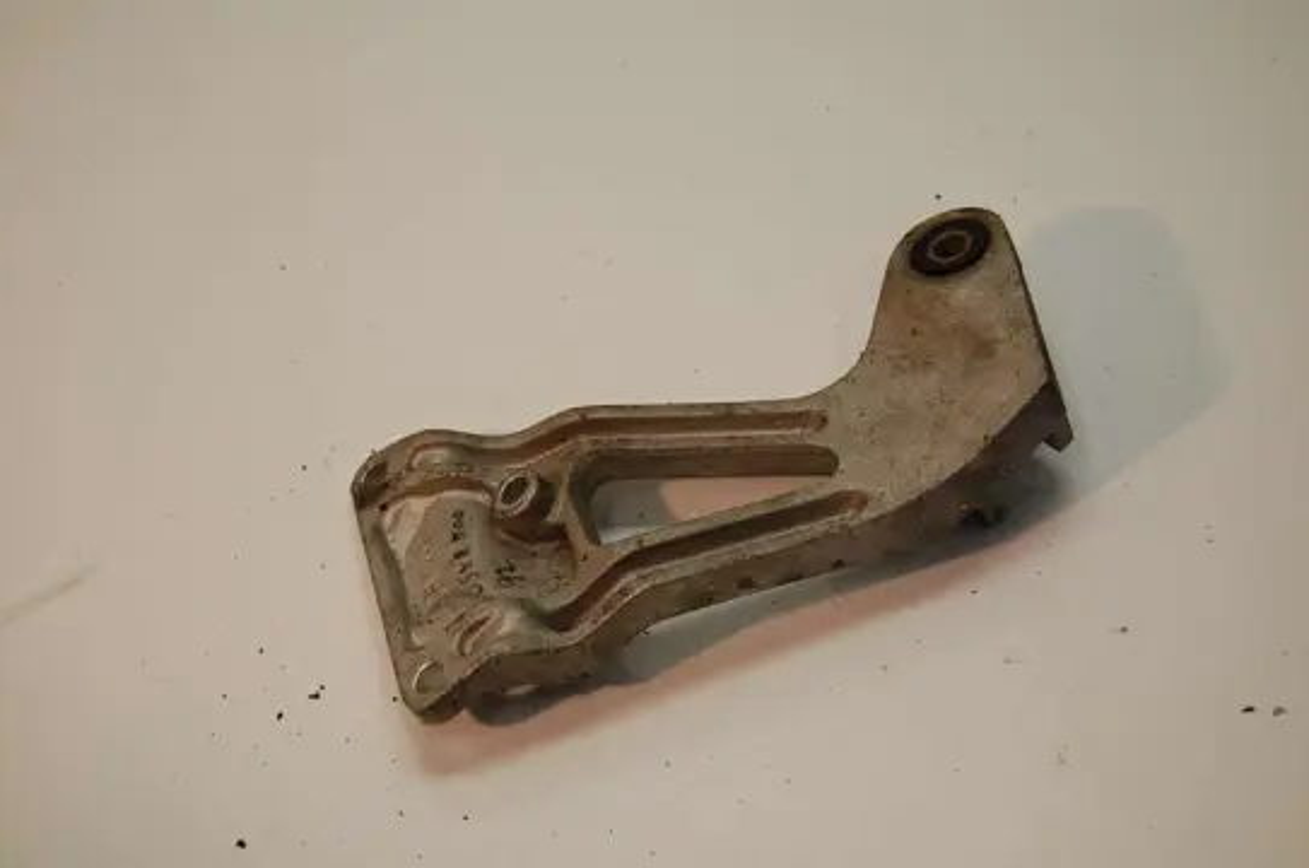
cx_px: 654
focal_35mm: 68
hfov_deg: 29.9
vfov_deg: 20.1
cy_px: 434
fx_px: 2450
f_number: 5.3
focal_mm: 45
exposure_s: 1/100
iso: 400
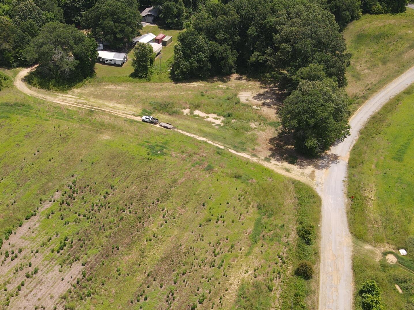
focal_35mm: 50
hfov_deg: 37.9
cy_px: 191
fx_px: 598
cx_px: 147
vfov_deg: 29.0
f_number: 2.8
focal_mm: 4.5
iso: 100
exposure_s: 1/500
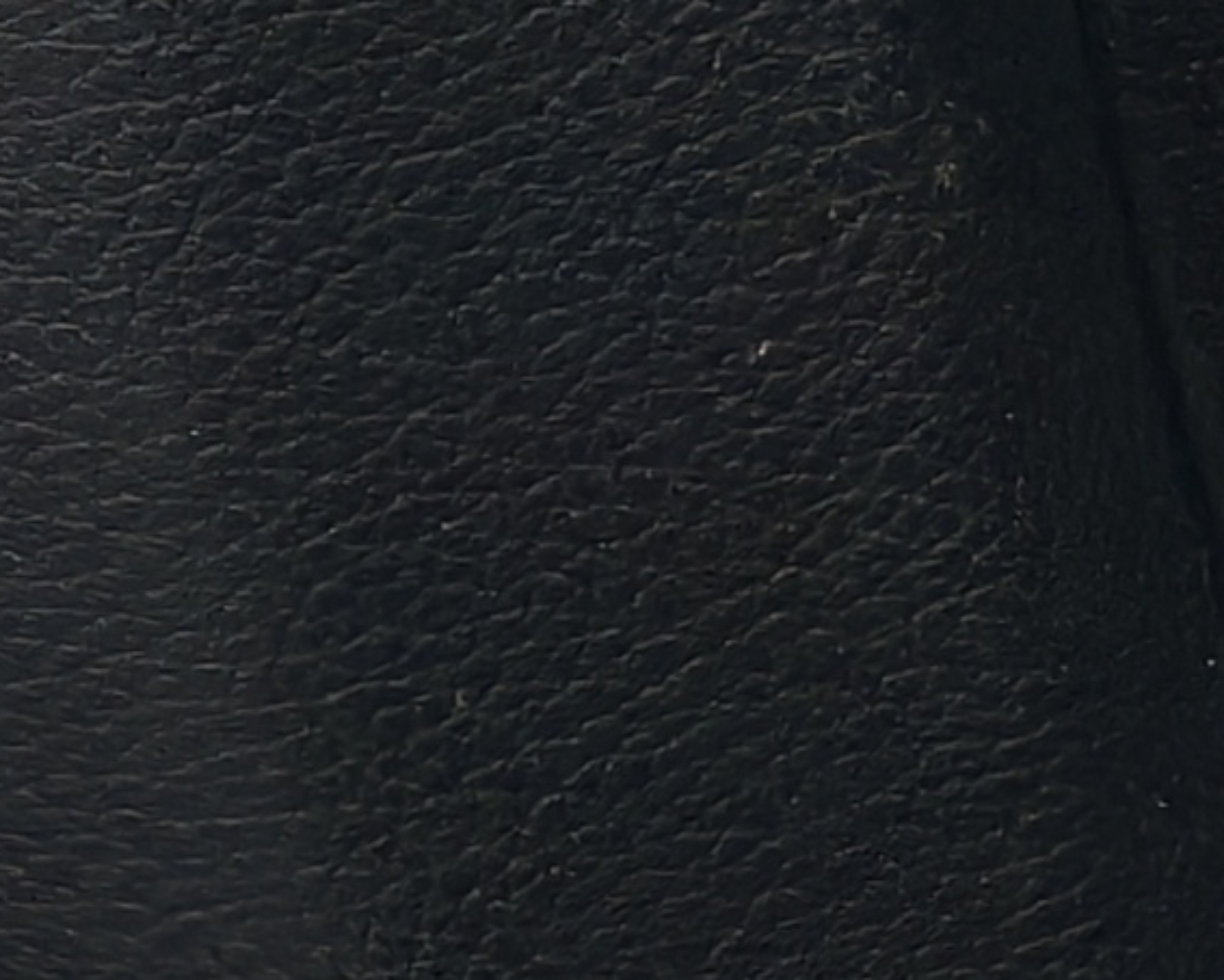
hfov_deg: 7.2
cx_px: -2900
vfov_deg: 6.8
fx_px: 8188
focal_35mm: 226
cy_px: -485
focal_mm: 6.12
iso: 1087
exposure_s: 1/100
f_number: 1.9
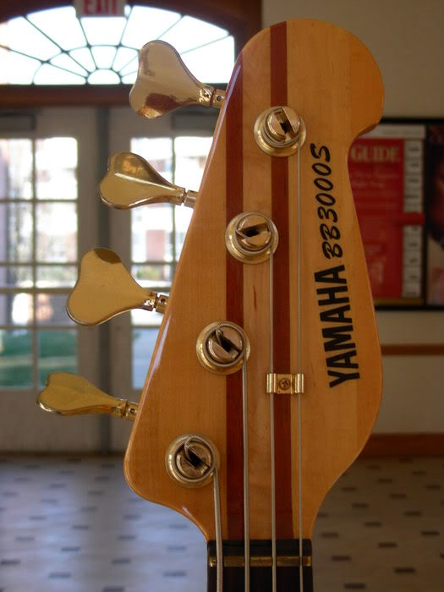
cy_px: 292
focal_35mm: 72
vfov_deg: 27.0
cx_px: 247
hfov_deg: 20.4
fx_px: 1231
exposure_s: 1/64
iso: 50
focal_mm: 10.5
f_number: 3.5
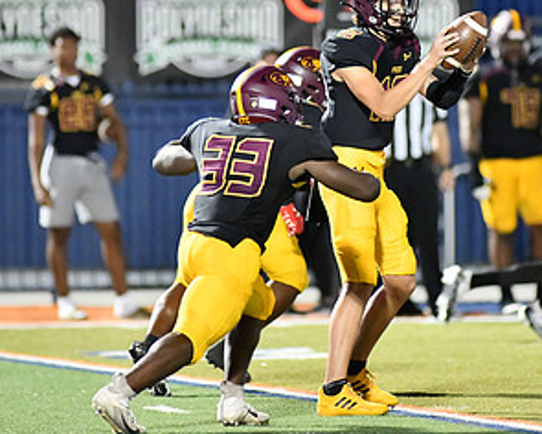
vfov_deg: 2.8
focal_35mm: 554
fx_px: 8887
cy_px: 97
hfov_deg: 3.5
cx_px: 349
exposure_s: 1/1000
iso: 10000
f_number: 2.8
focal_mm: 300
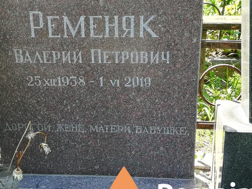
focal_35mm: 57
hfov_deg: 33.7
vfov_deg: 25.6
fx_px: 415
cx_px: 106
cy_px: 112
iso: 100
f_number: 2.2
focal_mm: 3.83
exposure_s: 1/100
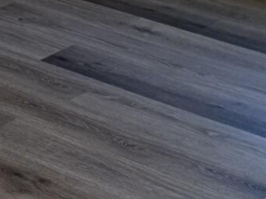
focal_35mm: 155
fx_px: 1191
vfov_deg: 9.3
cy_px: -93
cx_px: -91
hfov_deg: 12.3
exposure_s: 1/60
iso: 80
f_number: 1.6
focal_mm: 5.96
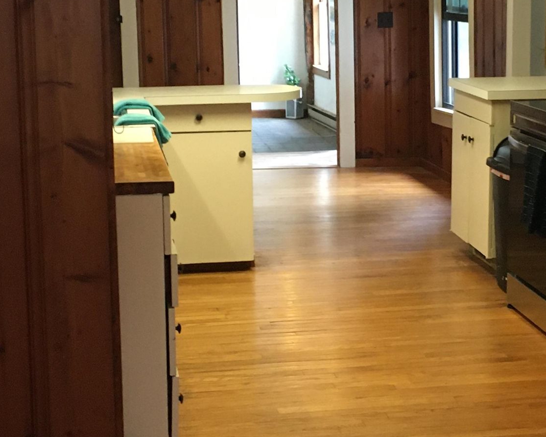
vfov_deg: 19.6
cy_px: 175
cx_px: 302
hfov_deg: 24.4
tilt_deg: -10.1
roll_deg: +0.1
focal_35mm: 78
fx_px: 1260
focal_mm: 4.15
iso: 160
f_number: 2.2
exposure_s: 1/30
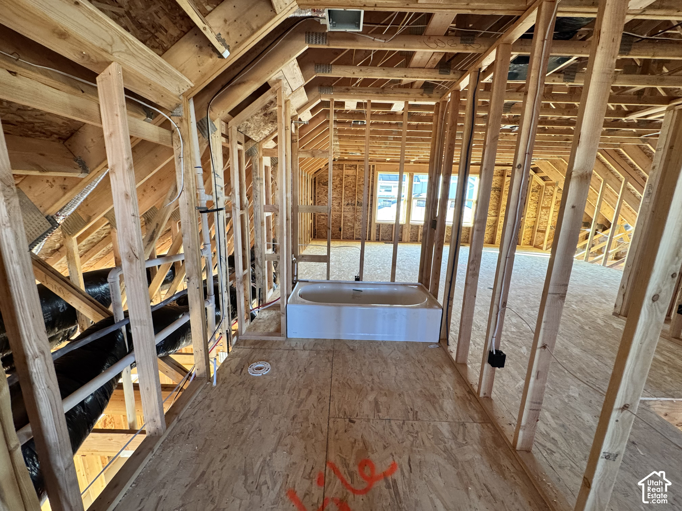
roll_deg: -2.3
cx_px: 341
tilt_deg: -11.9
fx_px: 276
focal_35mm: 14
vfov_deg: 85.7
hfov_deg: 102.1
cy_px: 256
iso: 320
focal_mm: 2.22
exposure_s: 1/64
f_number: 2.2
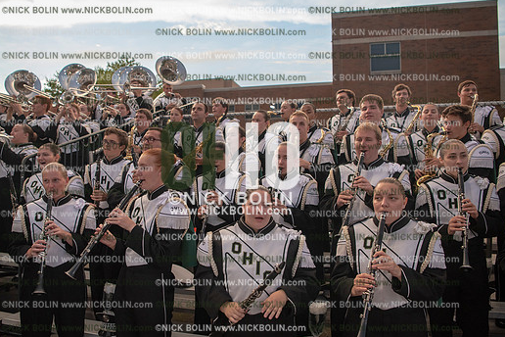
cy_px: 169
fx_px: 379
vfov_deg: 47.9
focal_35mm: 27
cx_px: 230
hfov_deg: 67.3
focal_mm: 24
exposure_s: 1/640
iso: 800
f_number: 3.2
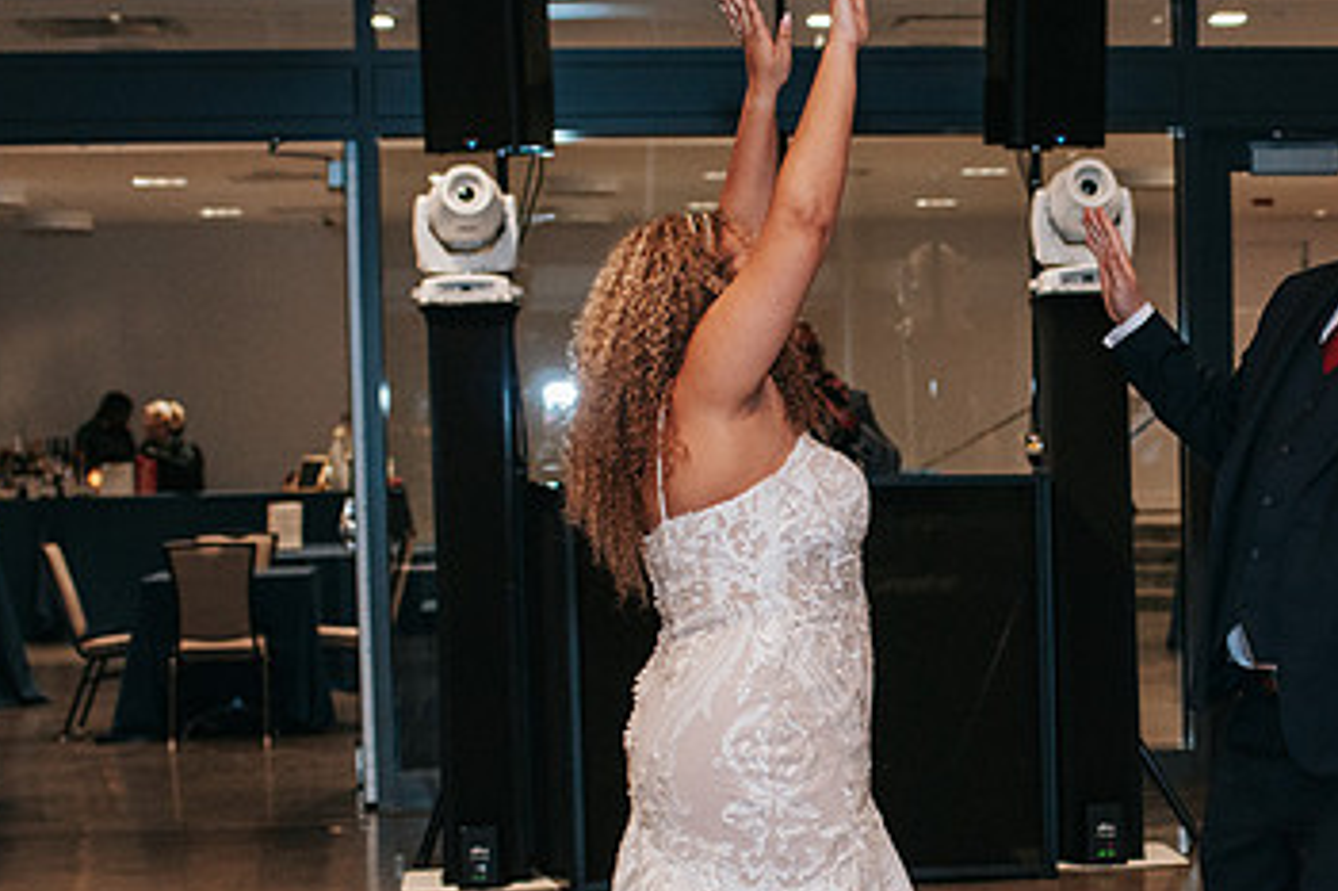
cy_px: 641
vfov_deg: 15.6
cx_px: 1082
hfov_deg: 23.0
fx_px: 3232
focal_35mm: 87
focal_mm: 35
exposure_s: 1/160
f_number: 2.8
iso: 800
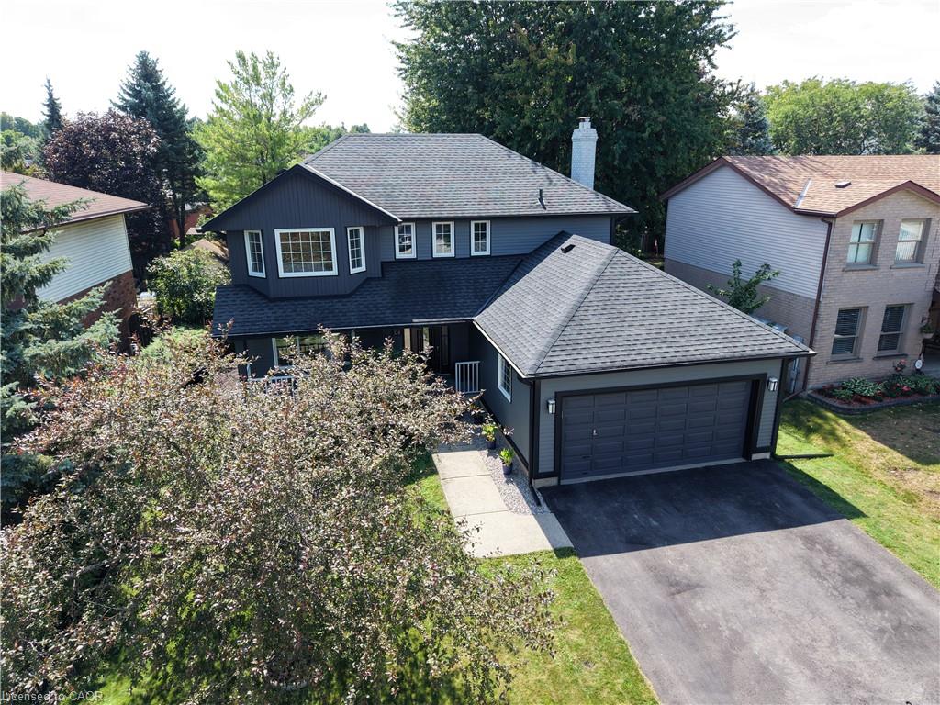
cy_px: 352
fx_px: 652
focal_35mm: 24
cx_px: 470
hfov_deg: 71.6
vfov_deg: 56.8
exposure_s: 1/725
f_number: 1.8
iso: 100
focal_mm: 8.67
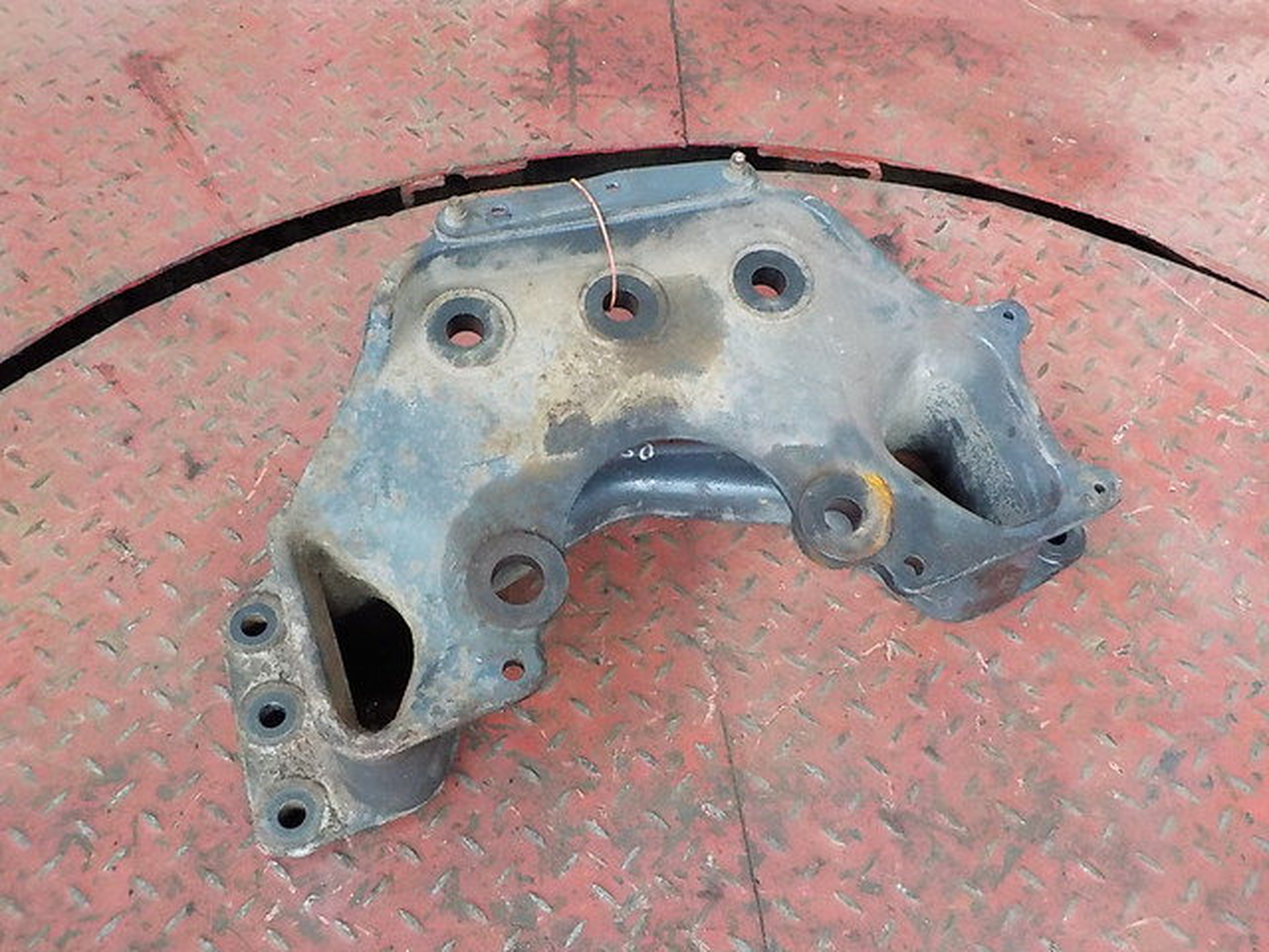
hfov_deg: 60.0
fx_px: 1100
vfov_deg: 46.8
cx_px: 634
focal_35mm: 30
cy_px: 476
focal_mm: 4.1
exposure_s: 1/30
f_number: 3.3
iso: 800
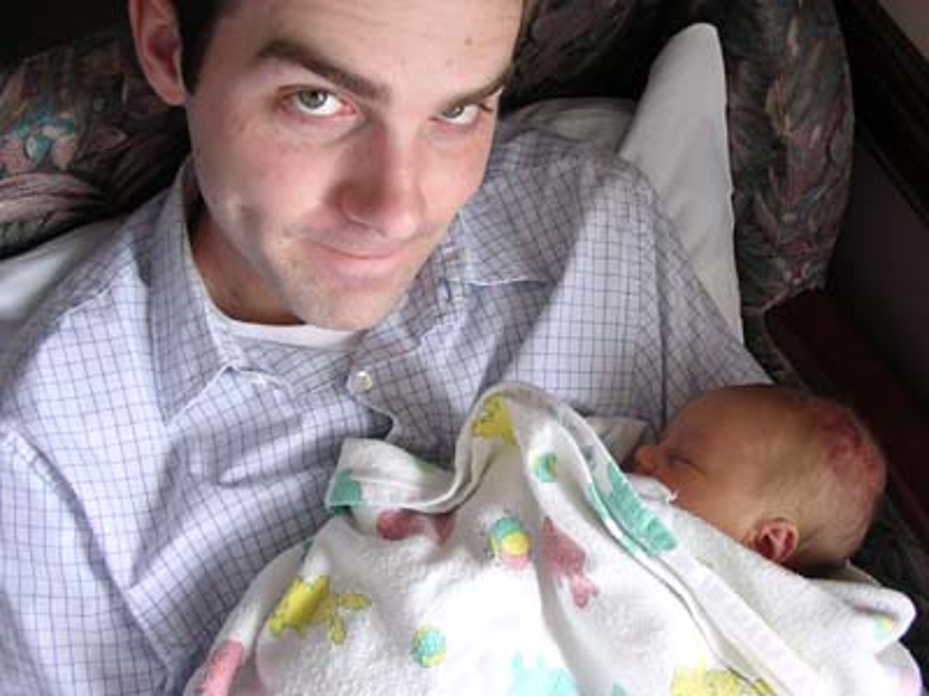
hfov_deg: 49.0
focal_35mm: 38
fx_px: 1020
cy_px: 348
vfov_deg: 37.7
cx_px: 464
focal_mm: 5.8
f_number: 2.8
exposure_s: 1/14.2
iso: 100
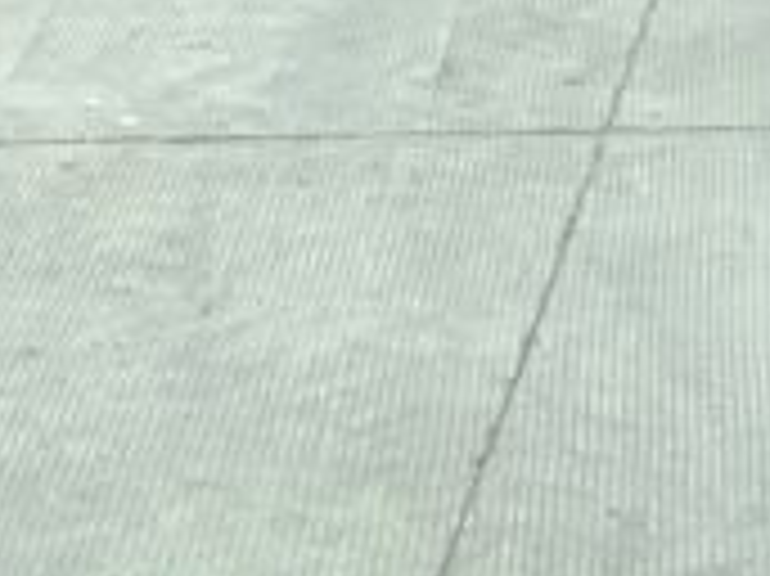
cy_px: 1566
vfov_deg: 7.7
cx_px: 1310
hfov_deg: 10.8
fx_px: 3868
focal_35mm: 174
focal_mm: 3
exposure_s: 1/1076
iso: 16
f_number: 1.8
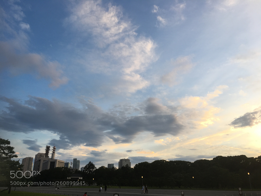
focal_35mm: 29
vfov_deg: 48.2
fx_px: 219
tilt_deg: +18.7
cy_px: 98
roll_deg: -1.0
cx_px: 130
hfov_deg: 61.7
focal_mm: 4.15
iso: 32
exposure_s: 1/120
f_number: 2.2
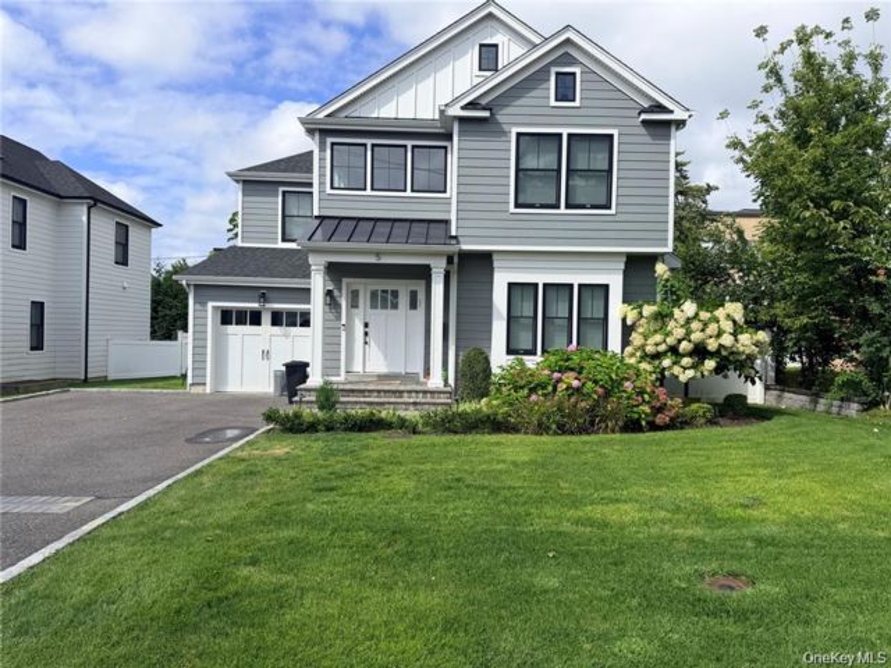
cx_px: 446
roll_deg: -1.2
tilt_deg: -0.1
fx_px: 618
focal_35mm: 24
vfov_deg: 56.8
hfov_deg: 71.6
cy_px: 334
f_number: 1.78
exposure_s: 1/5319
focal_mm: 6.76
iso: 80
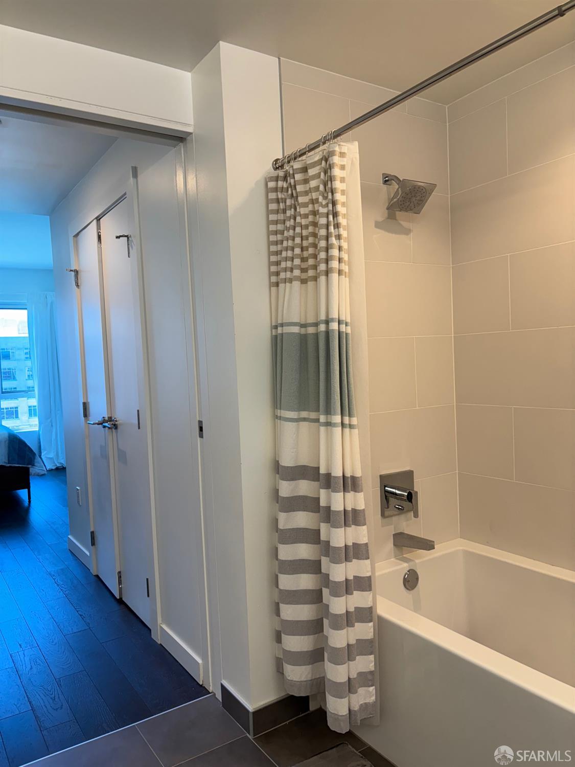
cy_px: 384
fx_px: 576
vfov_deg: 67.3
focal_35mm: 26
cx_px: 288
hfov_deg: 53.1
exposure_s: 1/120
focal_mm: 5.96
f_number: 1.6
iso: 80
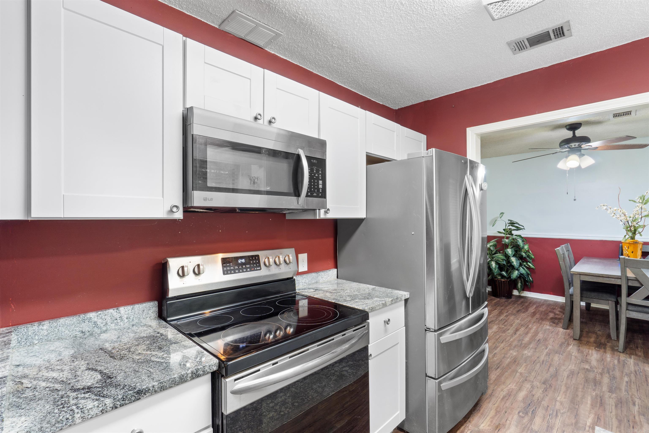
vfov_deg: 72.1
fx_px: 297
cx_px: 324
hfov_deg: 95.0
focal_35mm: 16
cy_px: 216
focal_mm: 11
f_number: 8
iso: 100
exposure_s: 1.3
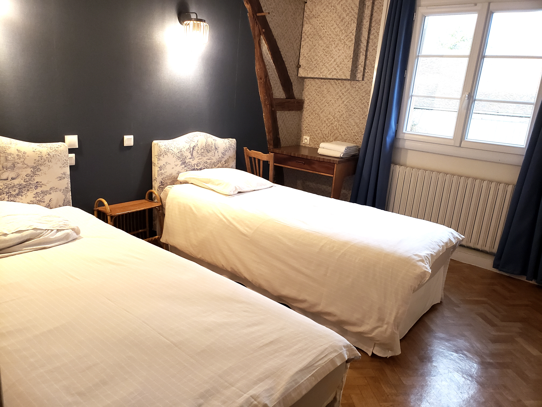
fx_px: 407
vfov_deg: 53.1
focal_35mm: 26
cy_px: 204
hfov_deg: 67.3
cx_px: 271
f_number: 2.4
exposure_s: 1/50
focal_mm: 4.3
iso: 320
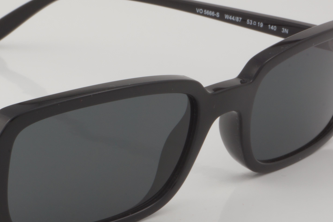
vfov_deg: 8.7
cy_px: 133
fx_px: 1452
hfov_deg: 13.0
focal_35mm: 157
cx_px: 31
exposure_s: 1/3
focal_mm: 50
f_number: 32
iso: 100
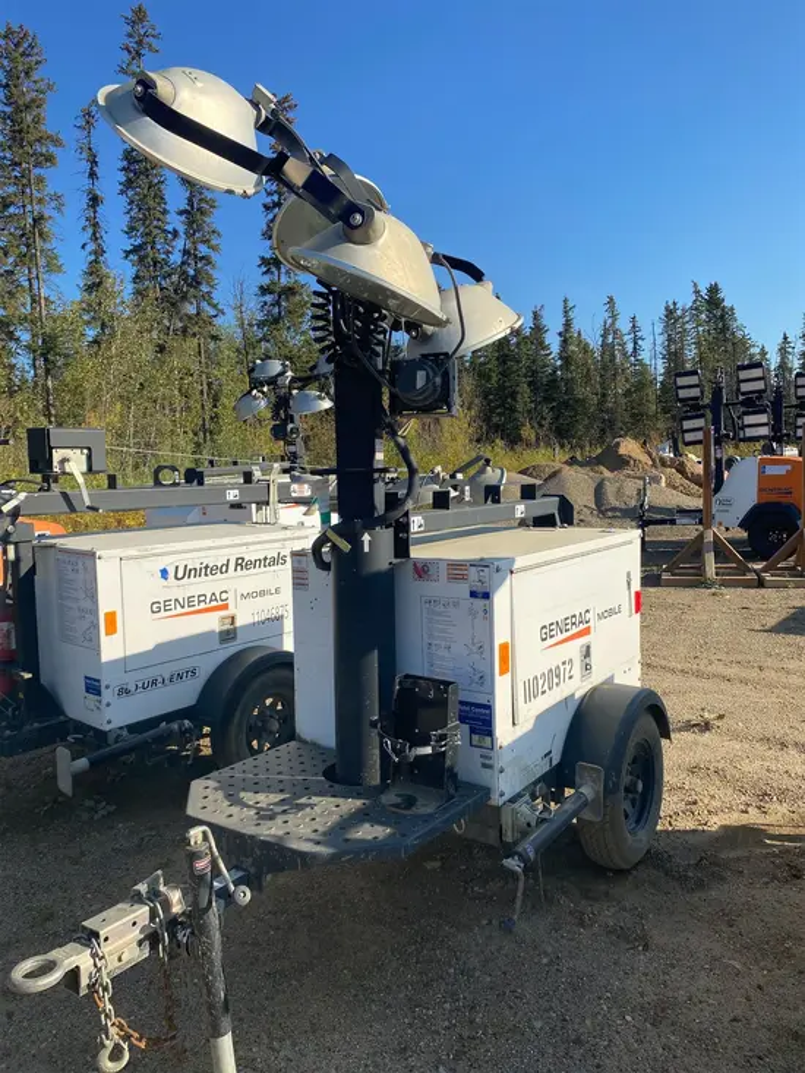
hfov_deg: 53.1
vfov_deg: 67.3
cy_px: 536
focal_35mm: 26
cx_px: 402
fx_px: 806
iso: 32
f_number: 1.8
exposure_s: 1/2222
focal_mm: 4.25
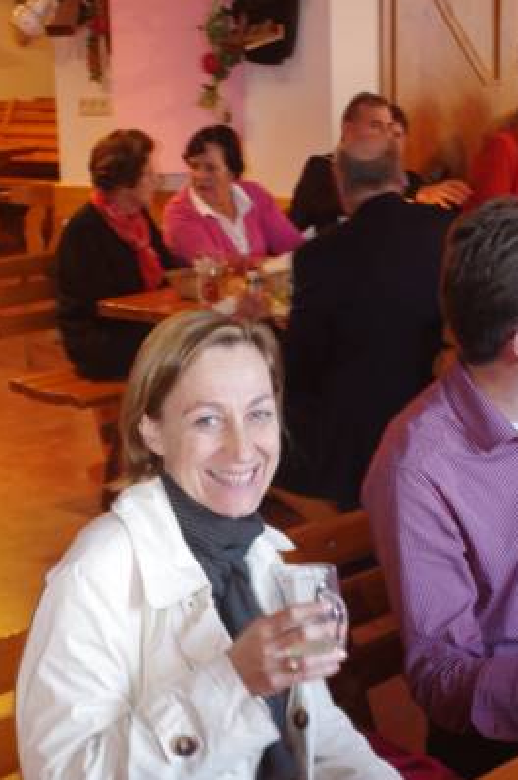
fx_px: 1863
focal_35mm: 86
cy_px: 572
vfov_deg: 23.5
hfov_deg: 15.8
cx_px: 194
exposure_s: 1/13
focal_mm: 38
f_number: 5
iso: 1600
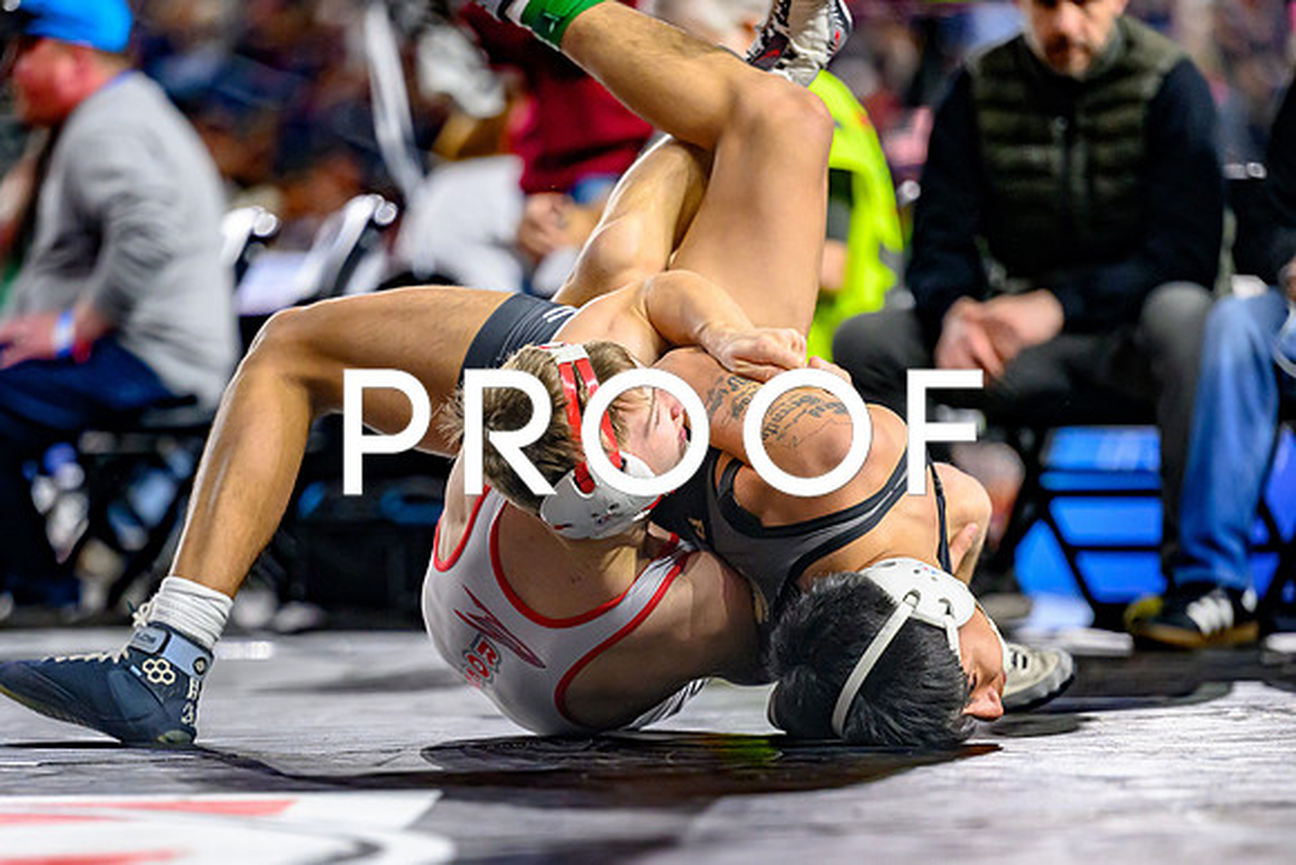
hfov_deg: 8.6
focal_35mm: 240
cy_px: 572
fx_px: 8639
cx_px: 577
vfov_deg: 5.7
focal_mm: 175
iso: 3200
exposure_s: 1/640
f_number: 2.8
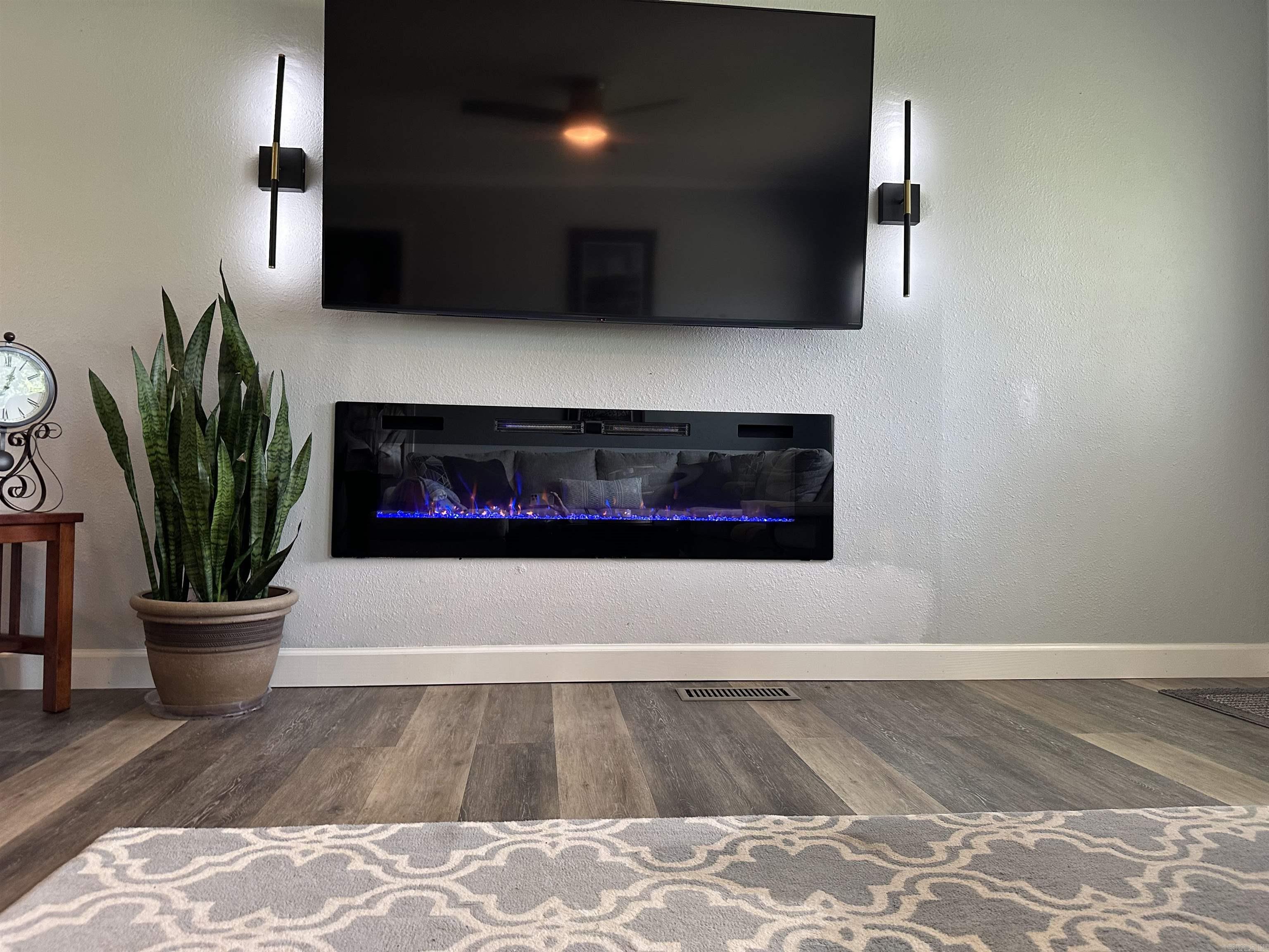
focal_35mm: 24
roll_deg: -0.3
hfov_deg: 71.6
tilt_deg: +4.4
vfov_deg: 56.8
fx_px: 880
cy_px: 476
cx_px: 634
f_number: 1.78
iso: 200
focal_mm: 6.86
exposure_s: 1/60
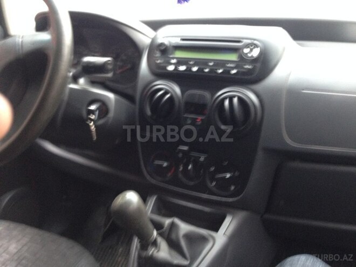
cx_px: 178
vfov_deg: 42.9
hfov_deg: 55.4
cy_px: 134
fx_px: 339
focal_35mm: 33
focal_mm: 4.12
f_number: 2.4
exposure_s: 1/20
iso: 250
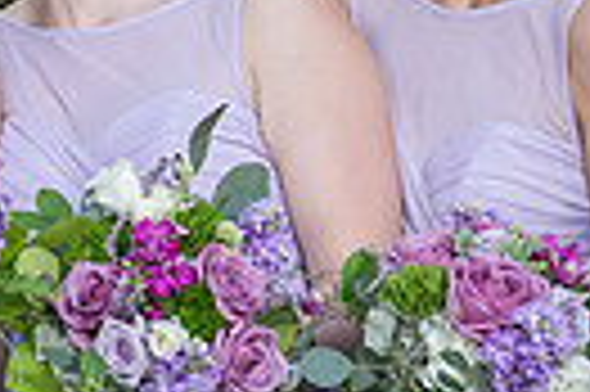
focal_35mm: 660
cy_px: 128
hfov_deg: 3.1
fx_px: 10803
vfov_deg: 2.1
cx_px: -162
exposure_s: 1/200
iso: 100
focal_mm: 144
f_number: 4
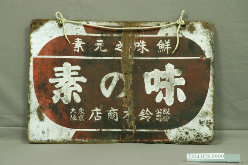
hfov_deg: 19.5
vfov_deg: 13.0
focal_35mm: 105
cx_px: 124
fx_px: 722
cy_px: 82
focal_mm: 70
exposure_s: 1/6
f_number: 8
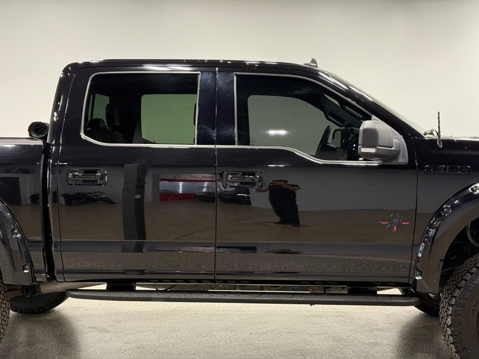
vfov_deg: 30.3
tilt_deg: -2.4
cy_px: 180
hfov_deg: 39.7
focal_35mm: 48
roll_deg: -0.3
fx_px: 664
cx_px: 240
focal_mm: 6.76
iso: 160
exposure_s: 1/120
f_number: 1.78
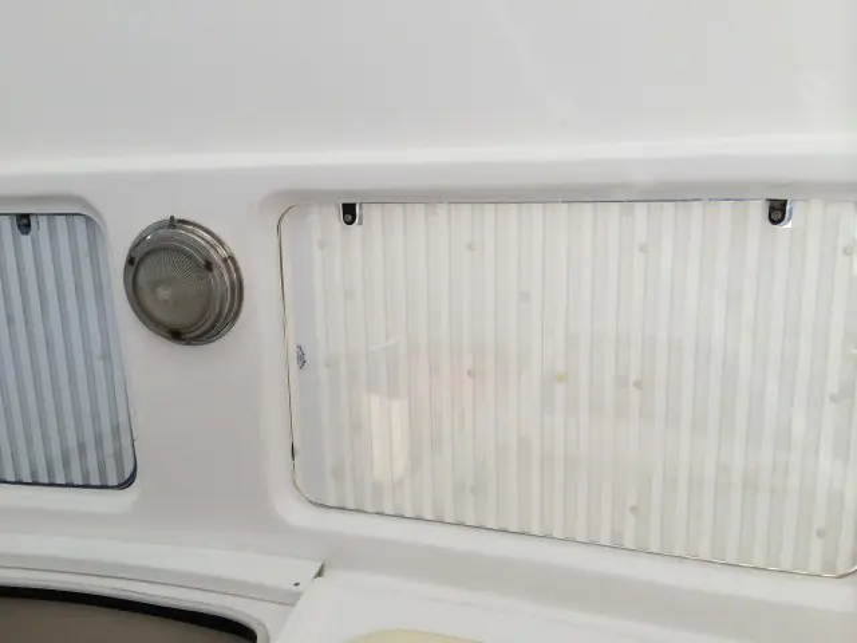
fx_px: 743
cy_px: 322
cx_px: 428
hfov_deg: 60.0
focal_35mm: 30
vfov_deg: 46.8
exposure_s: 1/2933
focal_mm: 4.12
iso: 32
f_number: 2.2
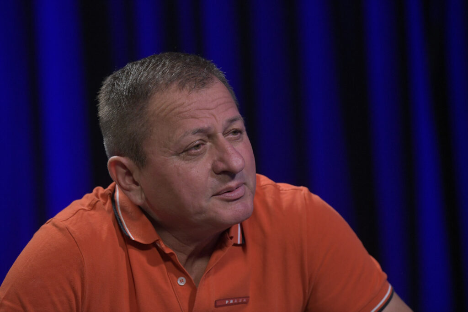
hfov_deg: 12.1
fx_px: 2209
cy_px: 156
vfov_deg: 8.1
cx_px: 234
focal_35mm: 170
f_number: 4
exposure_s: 1/320
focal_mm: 170
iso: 2500
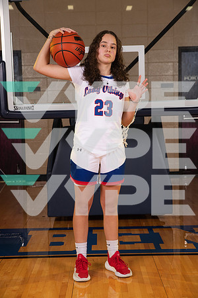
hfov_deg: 21.9
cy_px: 149
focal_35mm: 62
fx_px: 511
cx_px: 99
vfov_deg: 32.4
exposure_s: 1/320
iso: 320
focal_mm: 62
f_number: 7.1
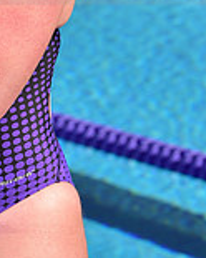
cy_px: -48
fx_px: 4009
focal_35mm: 526
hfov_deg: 2.9
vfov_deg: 3.7
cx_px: -69
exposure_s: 1/250
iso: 80
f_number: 8
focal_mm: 150
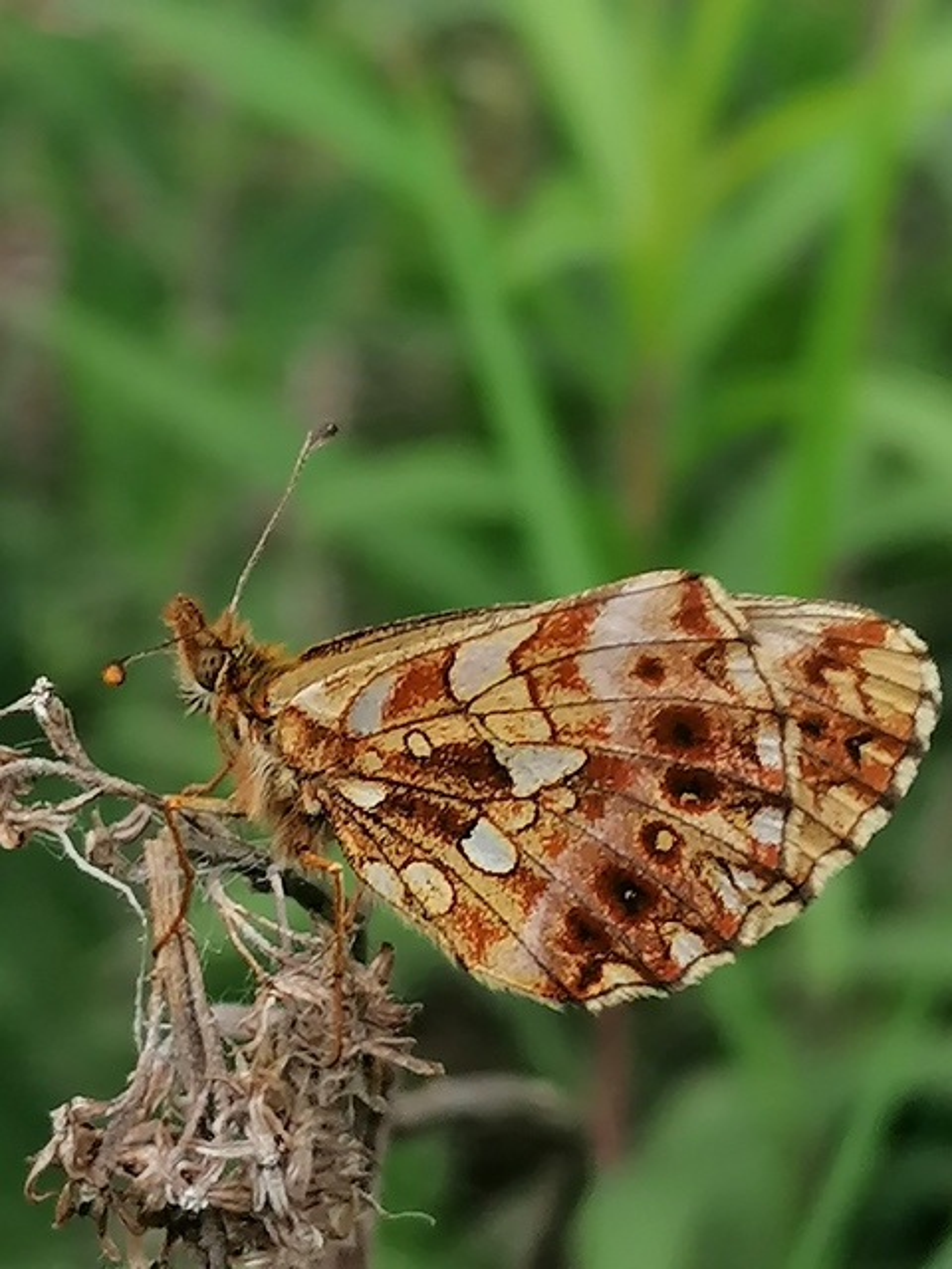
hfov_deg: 10.9
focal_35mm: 136
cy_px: 634
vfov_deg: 14.5
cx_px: 476
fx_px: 4987
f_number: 1.8
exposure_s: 1/139
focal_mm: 4.75
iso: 50
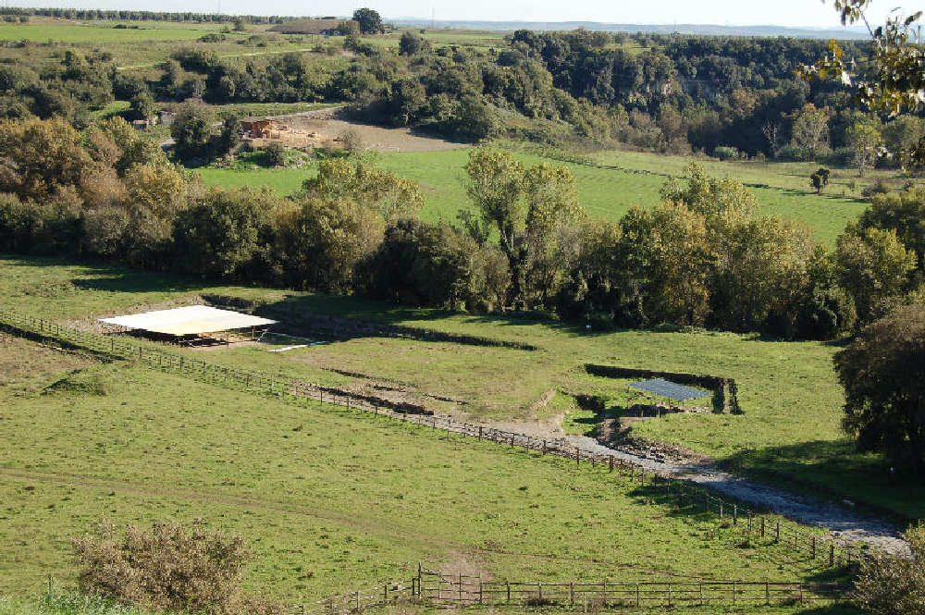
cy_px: 308
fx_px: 1463
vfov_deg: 23.7
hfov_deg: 35.1
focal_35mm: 57
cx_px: 462
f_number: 8
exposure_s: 1/250
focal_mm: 38
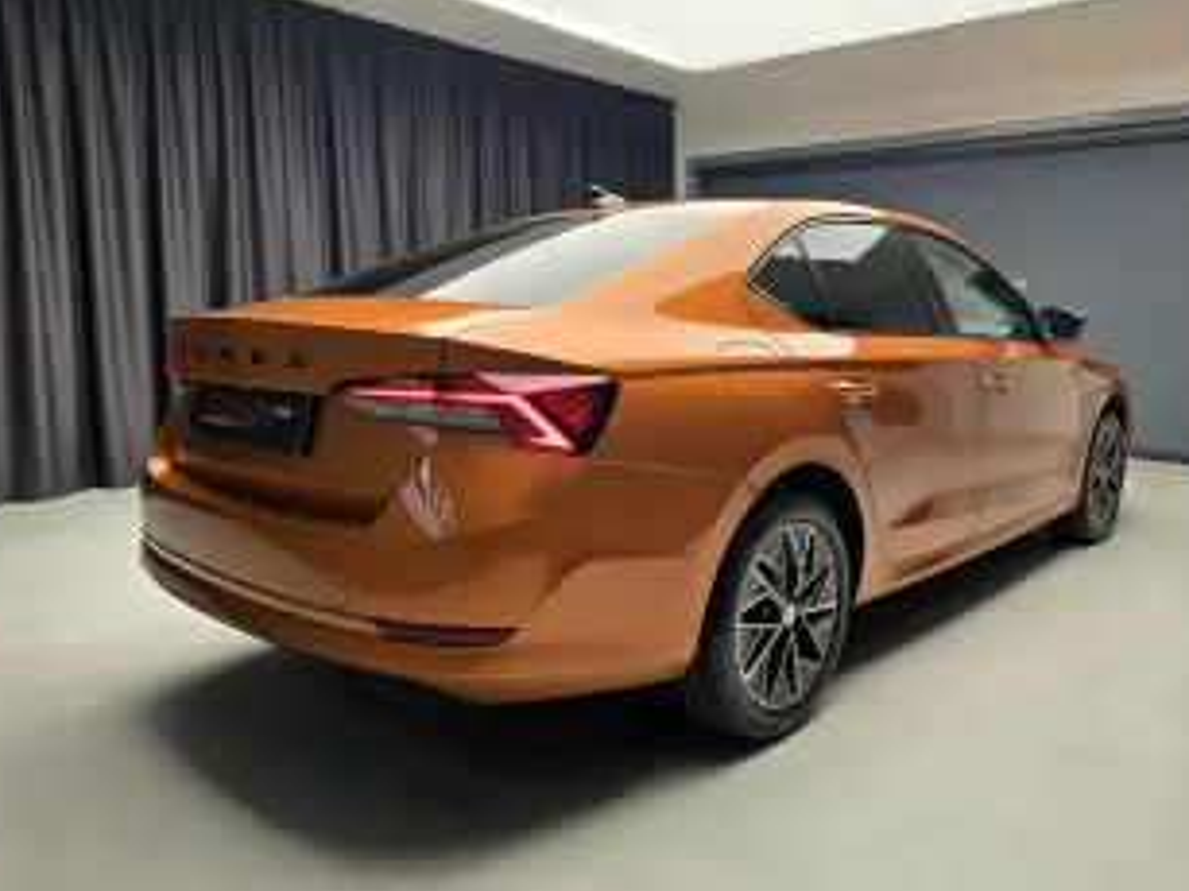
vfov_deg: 51.2
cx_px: 639
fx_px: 927
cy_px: 391
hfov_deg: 65.3
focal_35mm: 27
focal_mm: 6.3
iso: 25
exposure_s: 1/50.3
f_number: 1.7
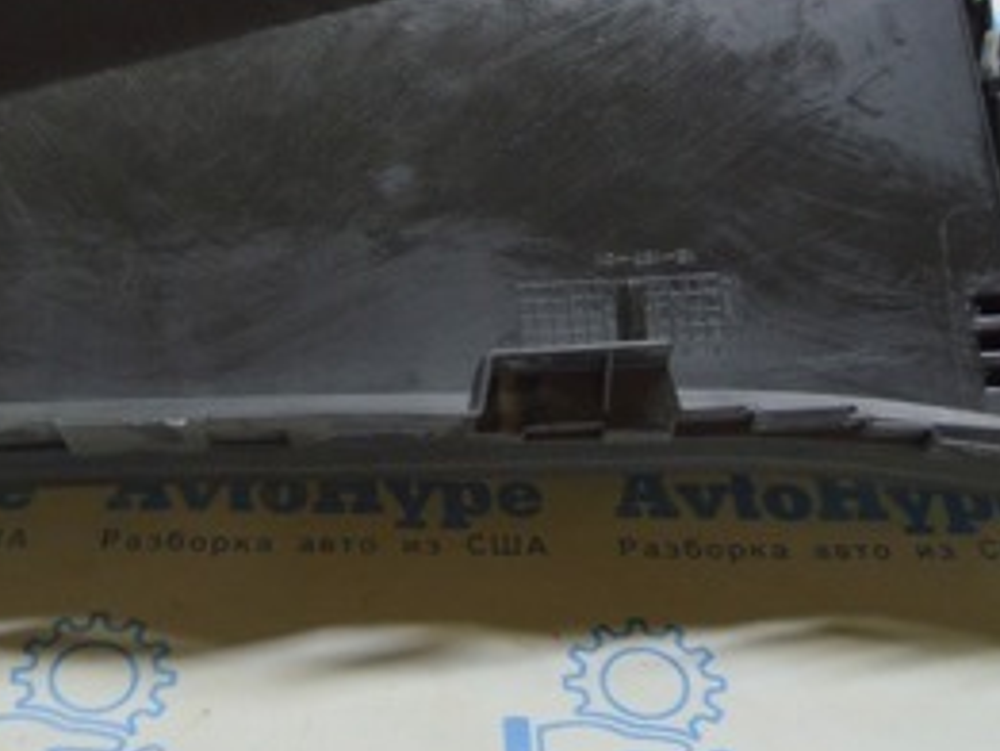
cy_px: 82
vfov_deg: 19.5
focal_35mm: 74
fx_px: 2144
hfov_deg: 26.1
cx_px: 307
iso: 400
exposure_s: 1/60
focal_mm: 21
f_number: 3.8
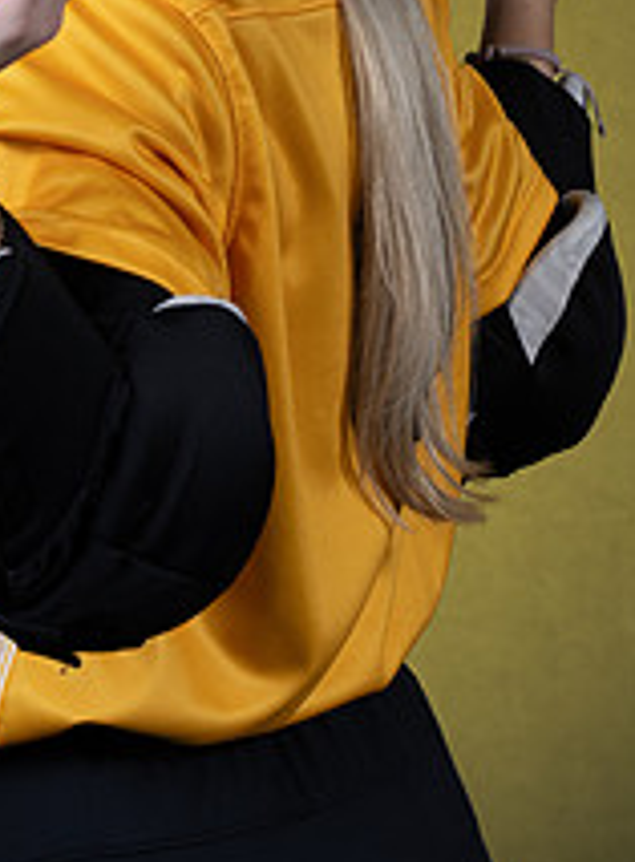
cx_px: 250
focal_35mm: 227
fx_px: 5615
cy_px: 97
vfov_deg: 8.7
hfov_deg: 6.5
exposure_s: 1/160
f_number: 7.1
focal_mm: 70
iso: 100
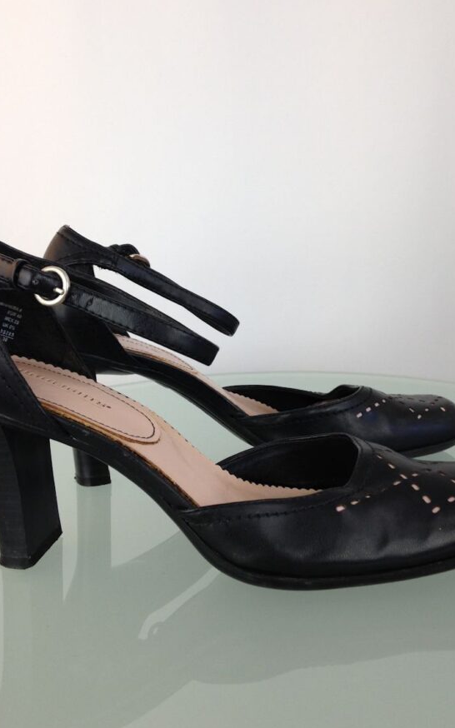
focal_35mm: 41
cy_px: 332
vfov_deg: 48.2
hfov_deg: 31.2
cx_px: 232
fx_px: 814
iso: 50
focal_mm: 4.12
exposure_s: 1/40
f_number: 2.4
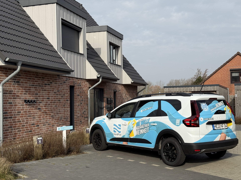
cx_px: 120
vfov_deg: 30.3
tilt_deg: +1.6
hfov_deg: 39.7
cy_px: 90
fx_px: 334
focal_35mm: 48
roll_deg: +0.7
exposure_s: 1/4587
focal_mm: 6.76
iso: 64
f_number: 1.78
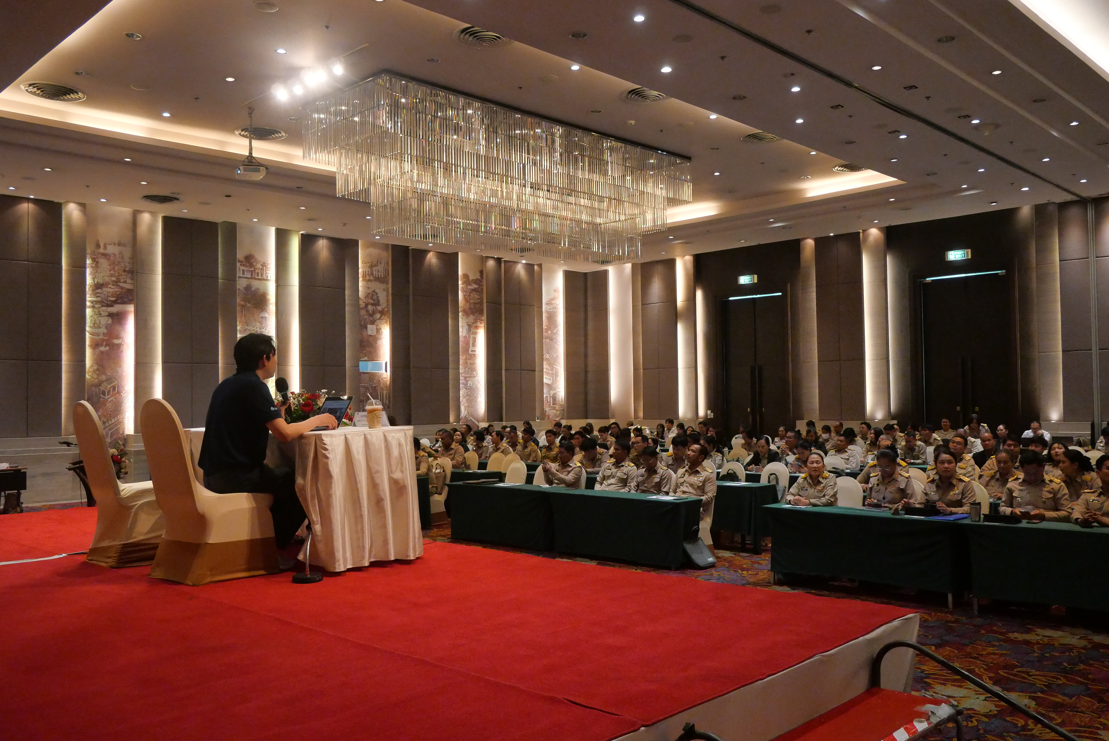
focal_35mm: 29
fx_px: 894
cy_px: 370
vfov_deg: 45.0
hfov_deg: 63.6
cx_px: 554
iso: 3200
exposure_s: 1/200
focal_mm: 14
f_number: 5
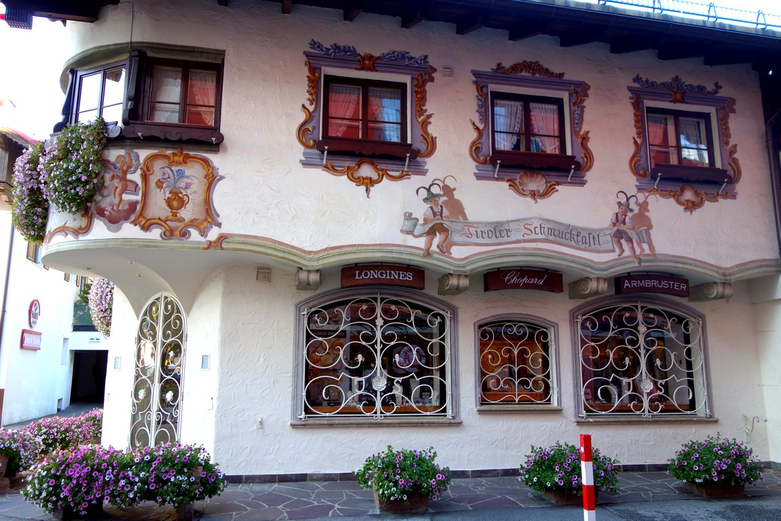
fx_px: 607
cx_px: 390
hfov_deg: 65.5
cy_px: 260
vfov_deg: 46.4
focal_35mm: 28
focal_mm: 10.4
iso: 125
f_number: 2.2
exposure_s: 1/100
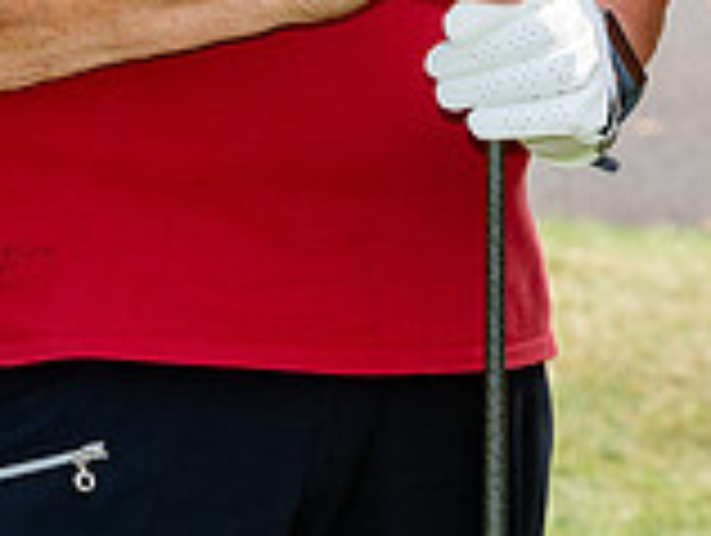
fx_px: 9298
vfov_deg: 3.3
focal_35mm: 452
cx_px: 765
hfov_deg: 4.4
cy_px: -688
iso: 100
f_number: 8
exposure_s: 1/200
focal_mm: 90
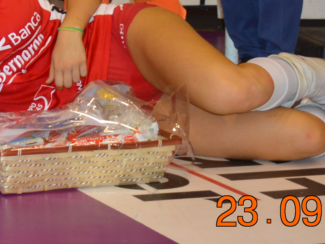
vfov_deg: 8.3
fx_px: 1615
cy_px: -210
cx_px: -176
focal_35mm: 172
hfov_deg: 11.0
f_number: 4
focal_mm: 26
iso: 400
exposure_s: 1/80
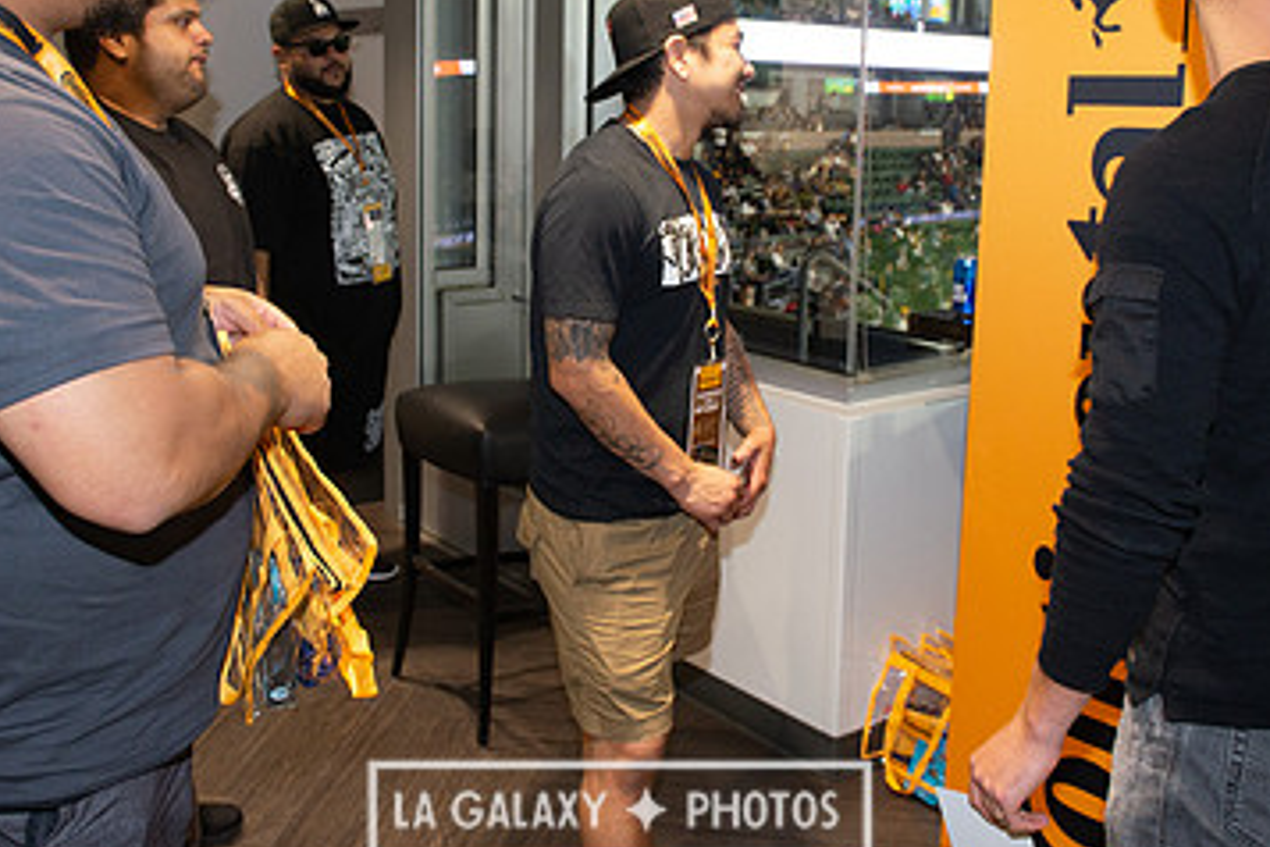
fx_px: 1376
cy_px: 276
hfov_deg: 49.5
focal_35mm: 39
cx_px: 619
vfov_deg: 33.9
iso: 640
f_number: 6.3
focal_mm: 24
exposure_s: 1/60
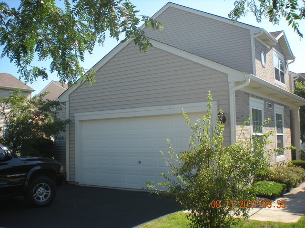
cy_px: 114
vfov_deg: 37.7
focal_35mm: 38
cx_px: 152
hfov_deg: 49.0
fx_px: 335
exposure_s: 1/190
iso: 64
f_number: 4.6
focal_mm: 6.3
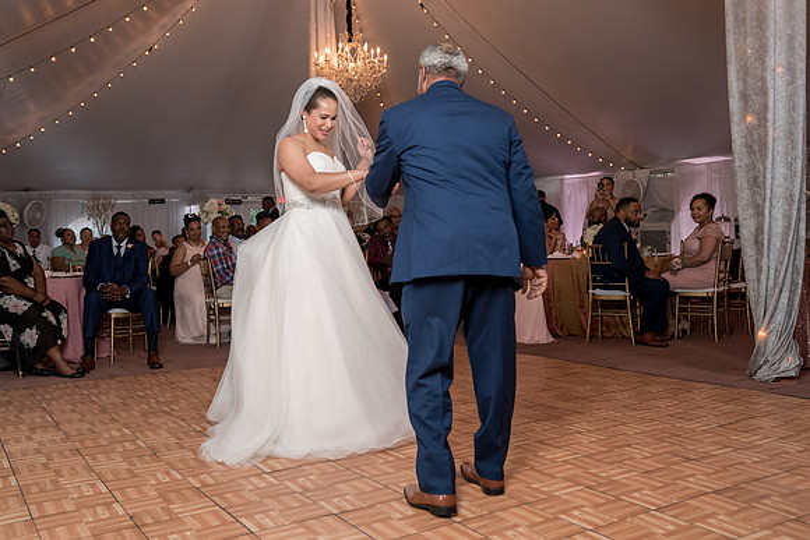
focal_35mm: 34
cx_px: 372
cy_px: 245
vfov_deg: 39.1
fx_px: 761
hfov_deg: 56.0
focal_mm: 29
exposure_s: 1/200
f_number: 4
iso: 2000
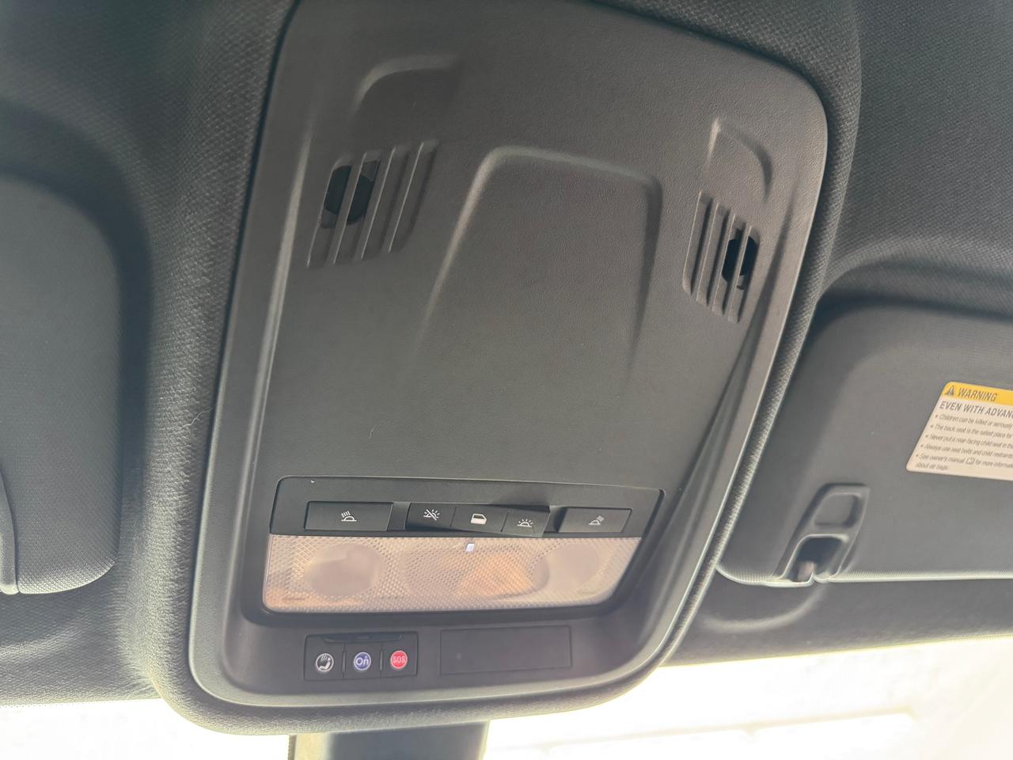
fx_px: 702
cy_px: 380
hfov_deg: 71.6
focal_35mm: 24
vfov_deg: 56.8
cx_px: 506
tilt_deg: +53.0
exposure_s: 1/60
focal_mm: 6.76
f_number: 1.78
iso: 640
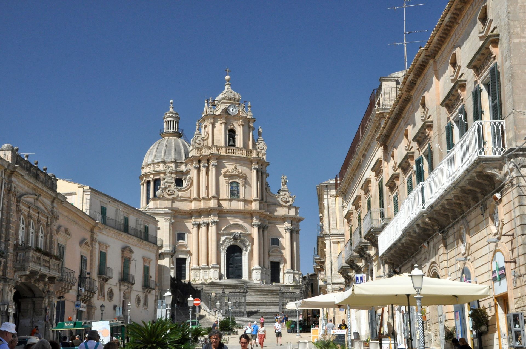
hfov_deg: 33.4
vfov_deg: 22.6
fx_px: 876
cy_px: 174
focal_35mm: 60
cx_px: 263
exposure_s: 1/320
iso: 1250
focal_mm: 40
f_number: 18
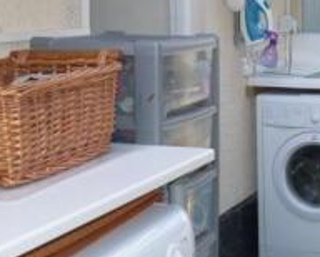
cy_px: 58
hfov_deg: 22.9
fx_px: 758
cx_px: 319
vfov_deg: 19.0
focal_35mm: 80
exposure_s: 1/160
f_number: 2.8
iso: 100
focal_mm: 4.8
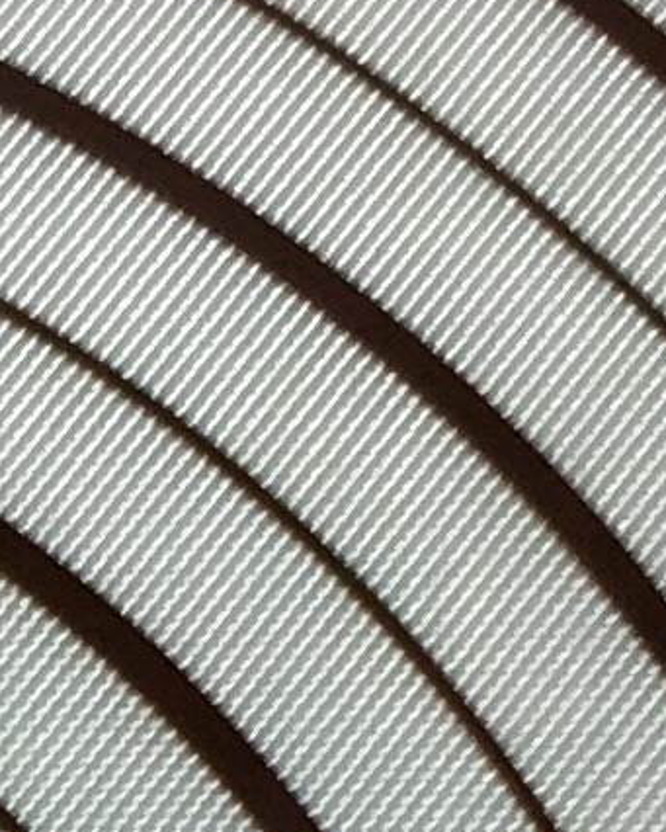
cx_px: -814
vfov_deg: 6.9
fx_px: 6601
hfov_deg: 5.6
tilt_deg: -73.6
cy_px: 1721
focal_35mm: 268
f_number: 2.2
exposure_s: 1/50
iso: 32
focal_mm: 4.15
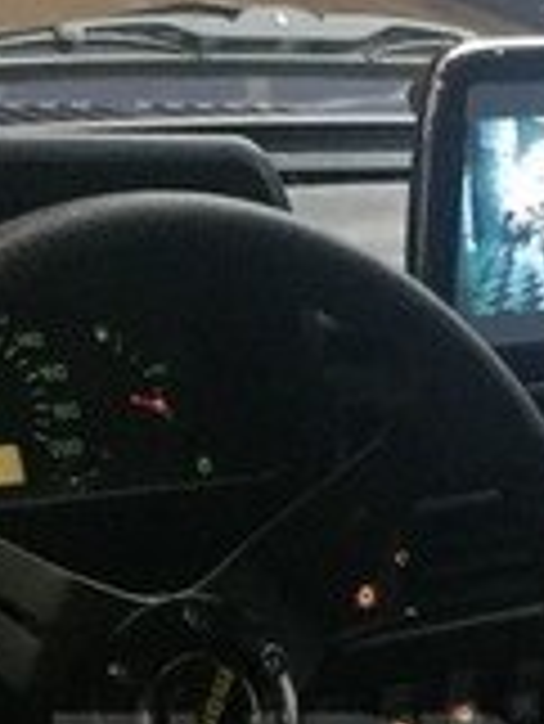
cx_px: 513
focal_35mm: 119
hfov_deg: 12.4
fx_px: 2490
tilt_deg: -26.5
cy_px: 780
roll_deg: -10.0
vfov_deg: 16.1
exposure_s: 1/33
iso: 250
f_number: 2.2
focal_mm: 4.15
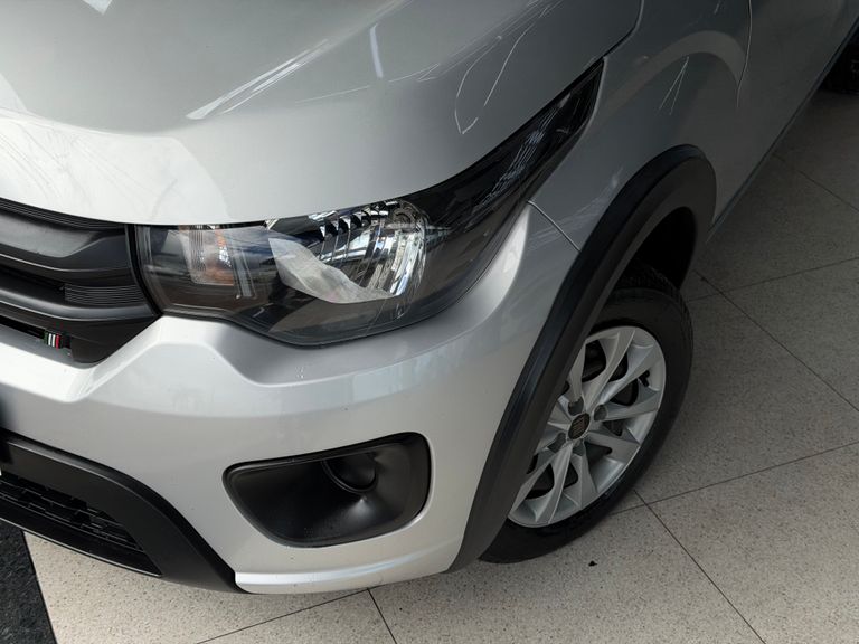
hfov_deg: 39.7
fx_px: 1191
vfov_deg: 30.3
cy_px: 322
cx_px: 430
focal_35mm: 48
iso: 100
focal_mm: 6.76
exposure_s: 1/2494
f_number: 1.78
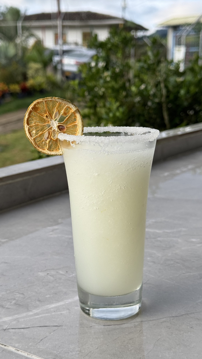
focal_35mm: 53
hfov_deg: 22.6
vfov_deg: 39.2
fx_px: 505
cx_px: 101
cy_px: 179
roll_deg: +0.1
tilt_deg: -11.3
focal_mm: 6.76
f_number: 1.78
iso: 64
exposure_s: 1/774
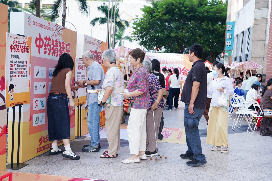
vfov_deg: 29.9
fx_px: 340
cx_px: 136
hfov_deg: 43.6
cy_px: 90
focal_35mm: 45
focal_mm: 45
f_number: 5
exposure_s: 1/250
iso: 400
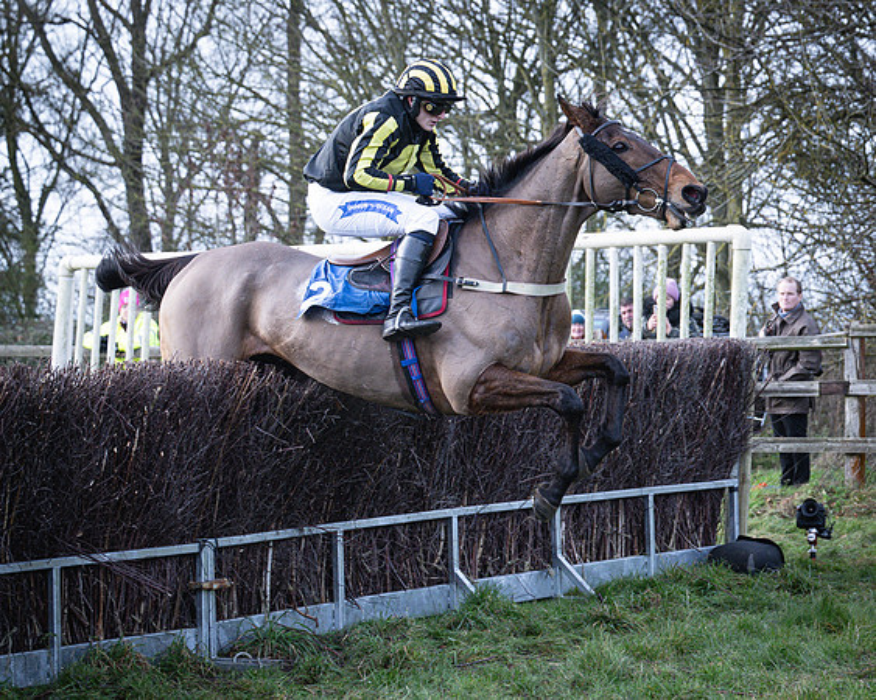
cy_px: 292
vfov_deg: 13.1
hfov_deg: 16.3
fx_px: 3049
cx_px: 568
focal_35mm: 118
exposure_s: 1/1000
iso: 800
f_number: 4
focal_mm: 70
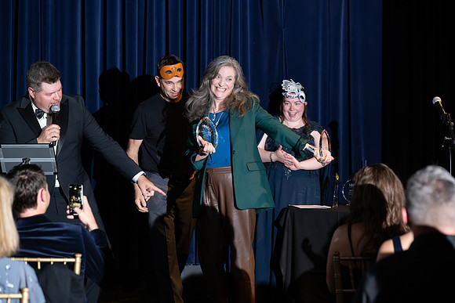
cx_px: 228
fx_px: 1896
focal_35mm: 150
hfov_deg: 13.7
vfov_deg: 9.2
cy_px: 152
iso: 2500
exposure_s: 1/200
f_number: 5
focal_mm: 150
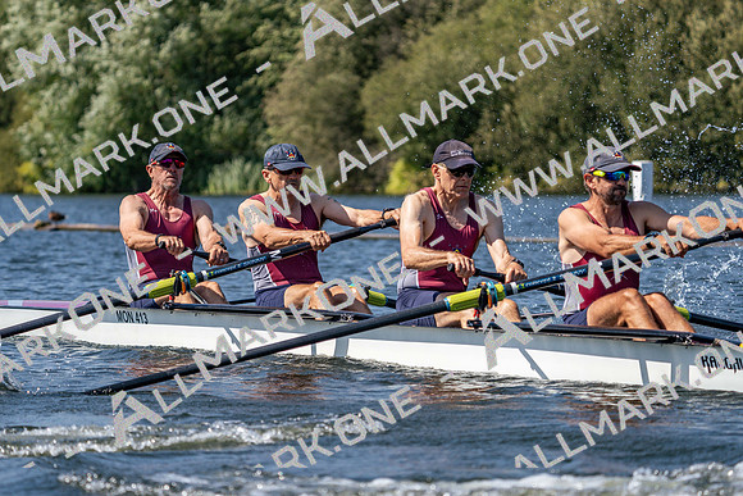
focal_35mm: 200
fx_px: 4129
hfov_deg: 10.3
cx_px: 372
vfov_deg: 6.9
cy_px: 248
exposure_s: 1/2000
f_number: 5.6
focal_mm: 200
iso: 250
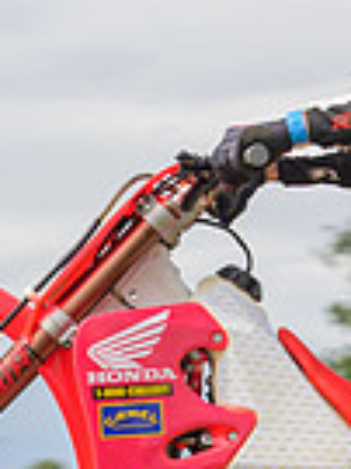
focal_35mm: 231
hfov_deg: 6.4
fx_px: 3128
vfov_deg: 8.6
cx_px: 169
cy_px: 399
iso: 50
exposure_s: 1/250
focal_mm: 34
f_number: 4
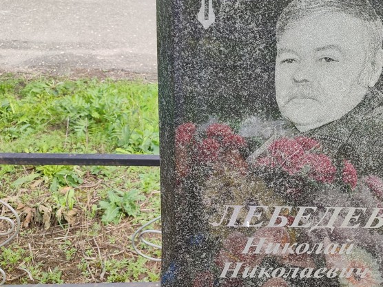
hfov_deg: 50.5
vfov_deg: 39.6
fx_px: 398
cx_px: 253
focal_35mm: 36
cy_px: 123
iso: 50
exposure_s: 1/126
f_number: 1.9
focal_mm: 6.04
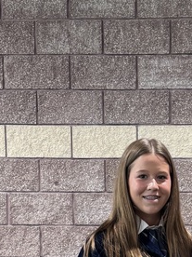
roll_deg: +0.6
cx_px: 181
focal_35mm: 89
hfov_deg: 16.3
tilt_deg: -6.4
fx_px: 658
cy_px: 268
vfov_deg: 21.1
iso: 500
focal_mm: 6.76
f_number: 1.78
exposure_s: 1/60
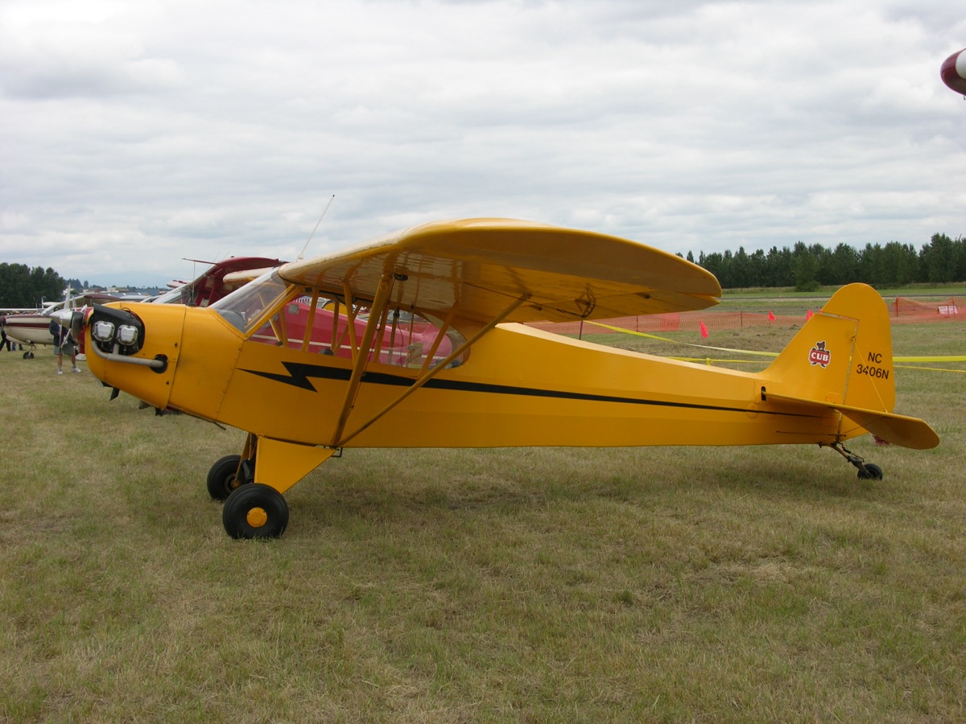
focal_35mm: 54
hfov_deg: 35.5
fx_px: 1507
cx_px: 483
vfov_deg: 27.0
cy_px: 362
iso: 50
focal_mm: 13.7
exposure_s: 1/224
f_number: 5.5
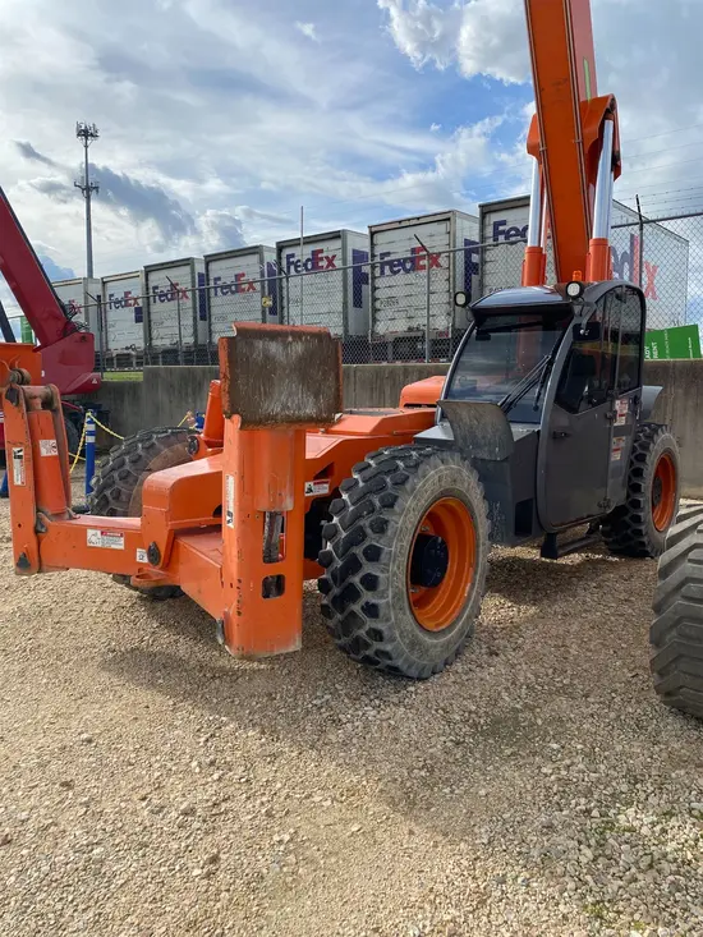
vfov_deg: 67.3
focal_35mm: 26
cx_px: 352
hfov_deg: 53.1
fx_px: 704
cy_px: 468
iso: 32
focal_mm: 4.25
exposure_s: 1/2066
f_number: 1.8
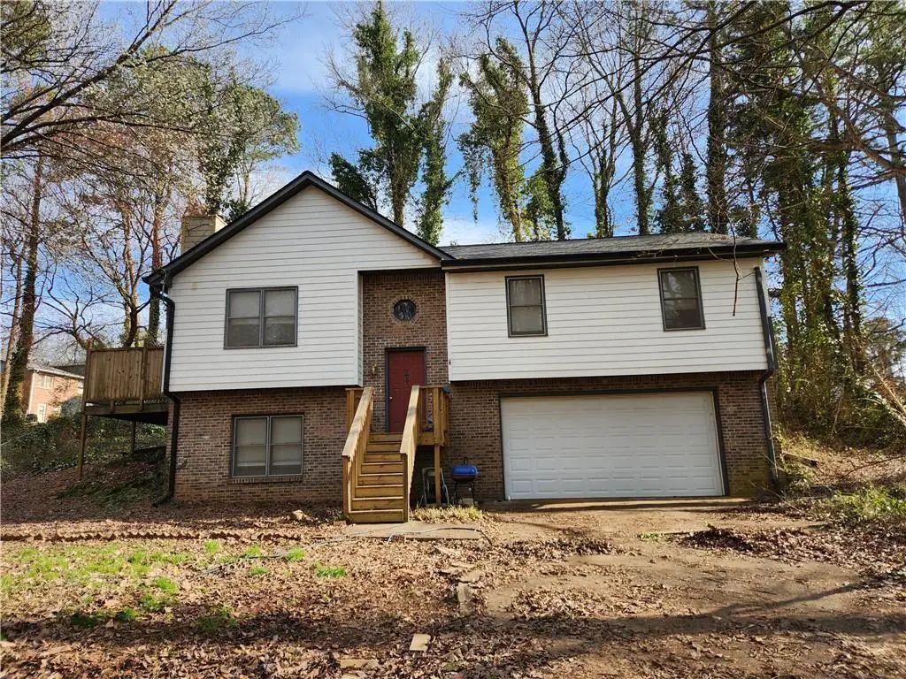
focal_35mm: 23
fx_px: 602
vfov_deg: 58.9
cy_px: 340
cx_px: 453
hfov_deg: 73.9
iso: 20
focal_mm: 5.4
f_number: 1.8
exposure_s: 1/577
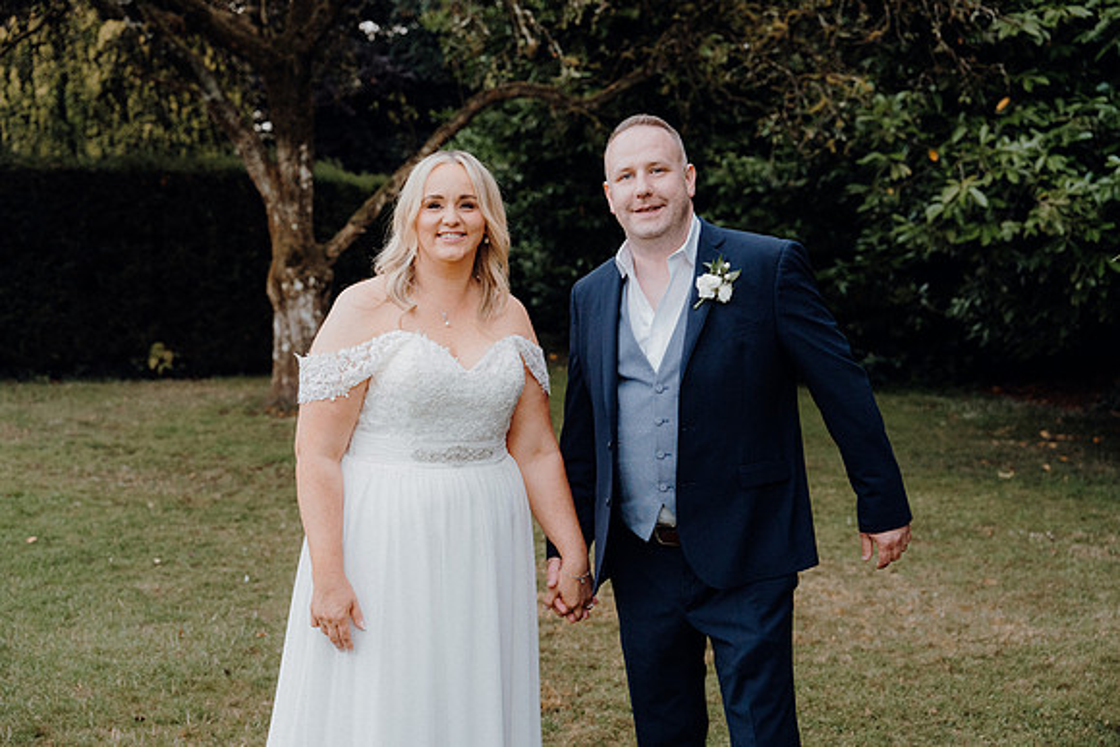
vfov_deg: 28.1
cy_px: 374
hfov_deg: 41.1
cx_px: 560
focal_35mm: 48
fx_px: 1494
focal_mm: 48
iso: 3200
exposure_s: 1/160
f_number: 3.5
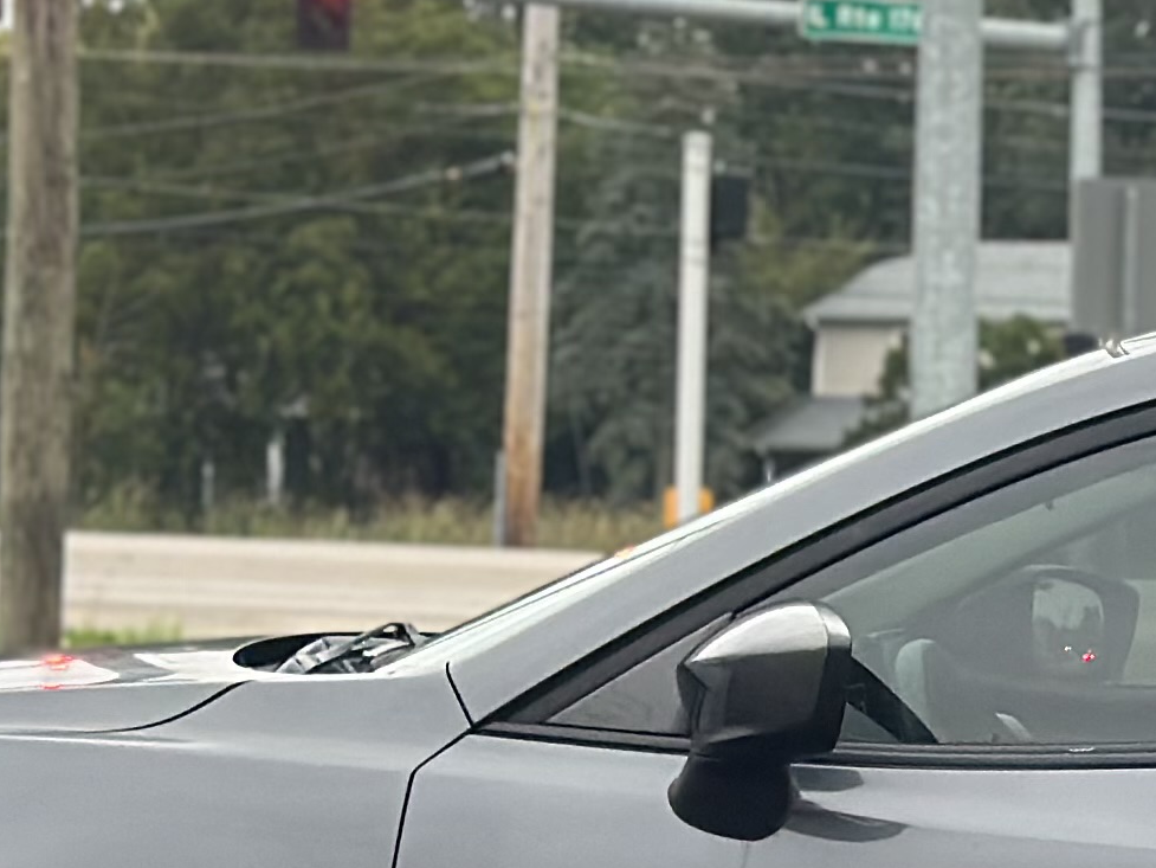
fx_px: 6613
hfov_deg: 9.9
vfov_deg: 7.5
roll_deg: -1.0
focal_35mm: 198
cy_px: 872
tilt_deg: -3.1
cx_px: 1333
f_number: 1.78
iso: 250
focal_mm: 6.86
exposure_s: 1/60
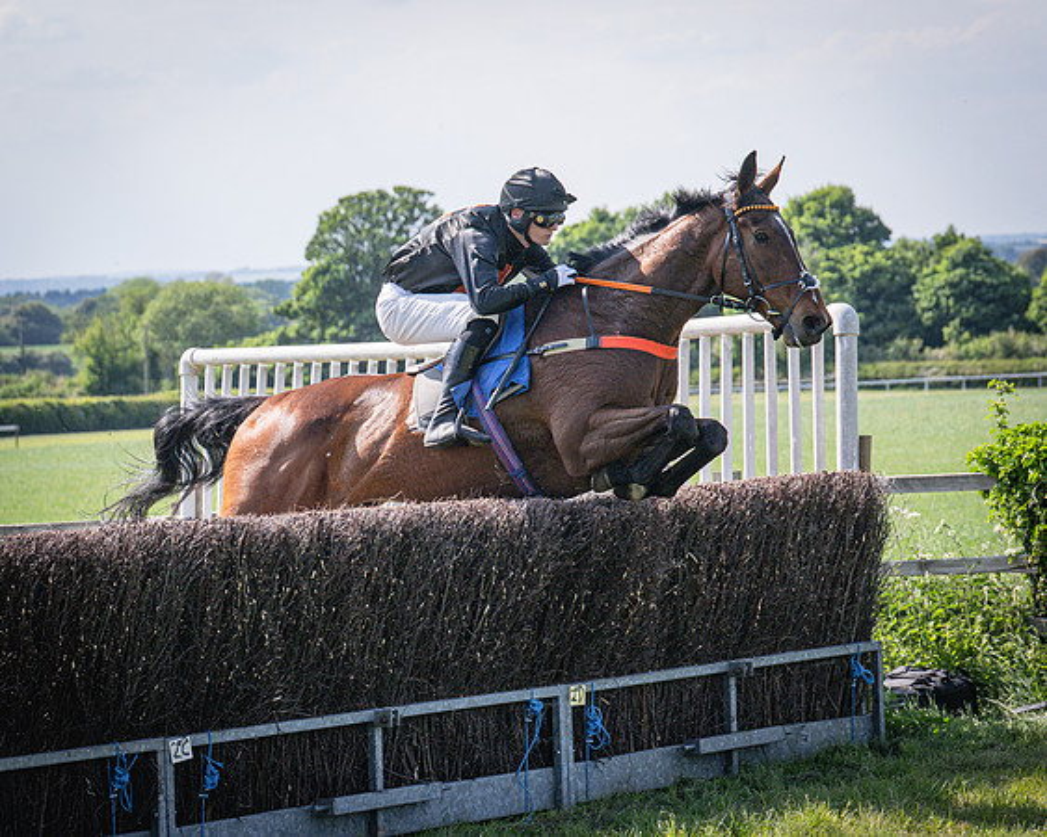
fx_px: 3990
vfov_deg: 12.0
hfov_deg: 14.9
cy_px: 387
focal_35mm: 129
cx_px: 492
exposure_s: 1/3200
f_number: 4
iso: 400
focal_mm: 70
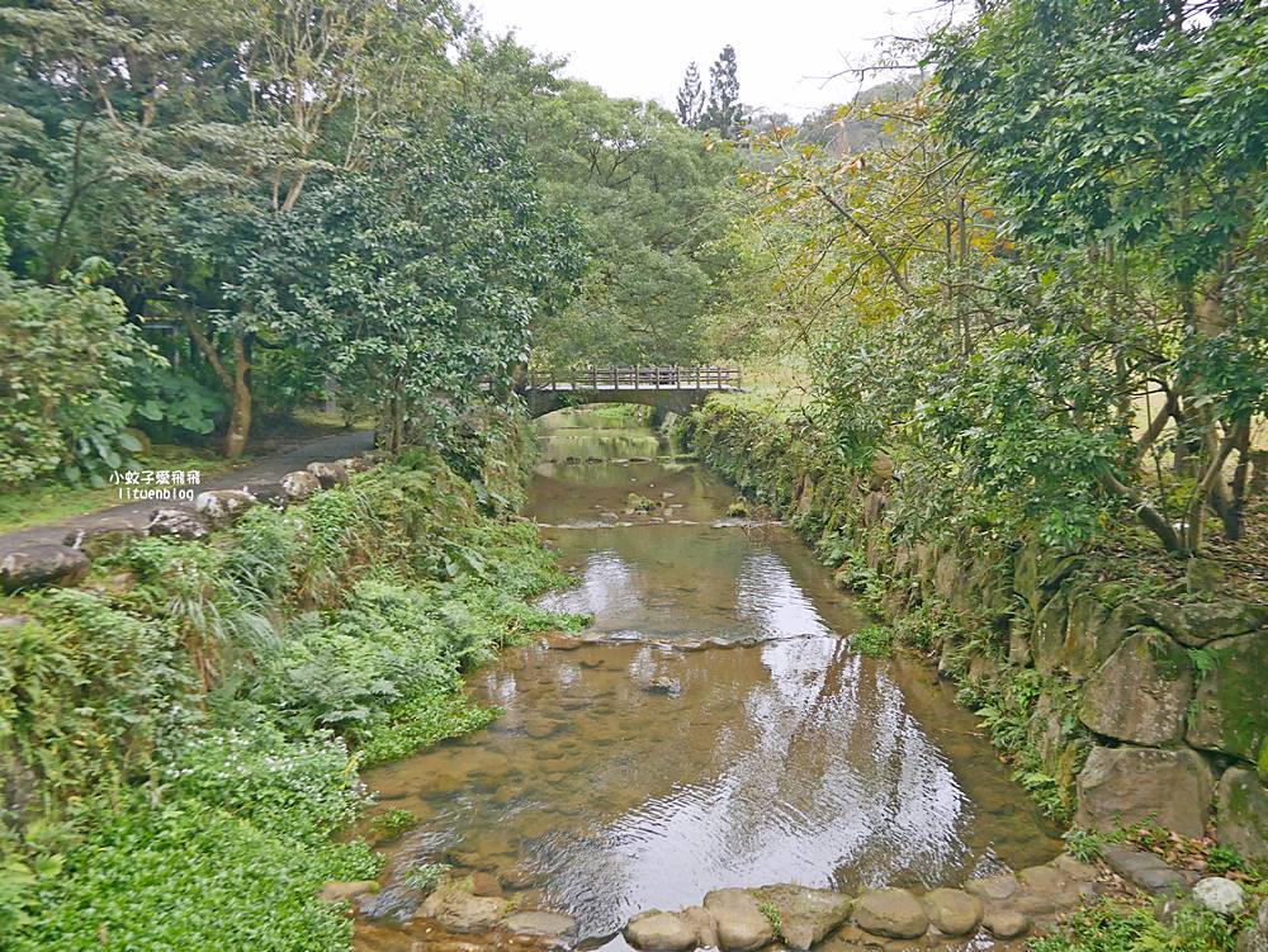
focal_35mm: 32
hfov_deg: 56.8
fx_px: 1173
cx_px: 634
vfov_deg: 44.2
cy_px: 476
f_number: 3.9
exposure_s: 1/60
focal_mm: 16
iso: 320
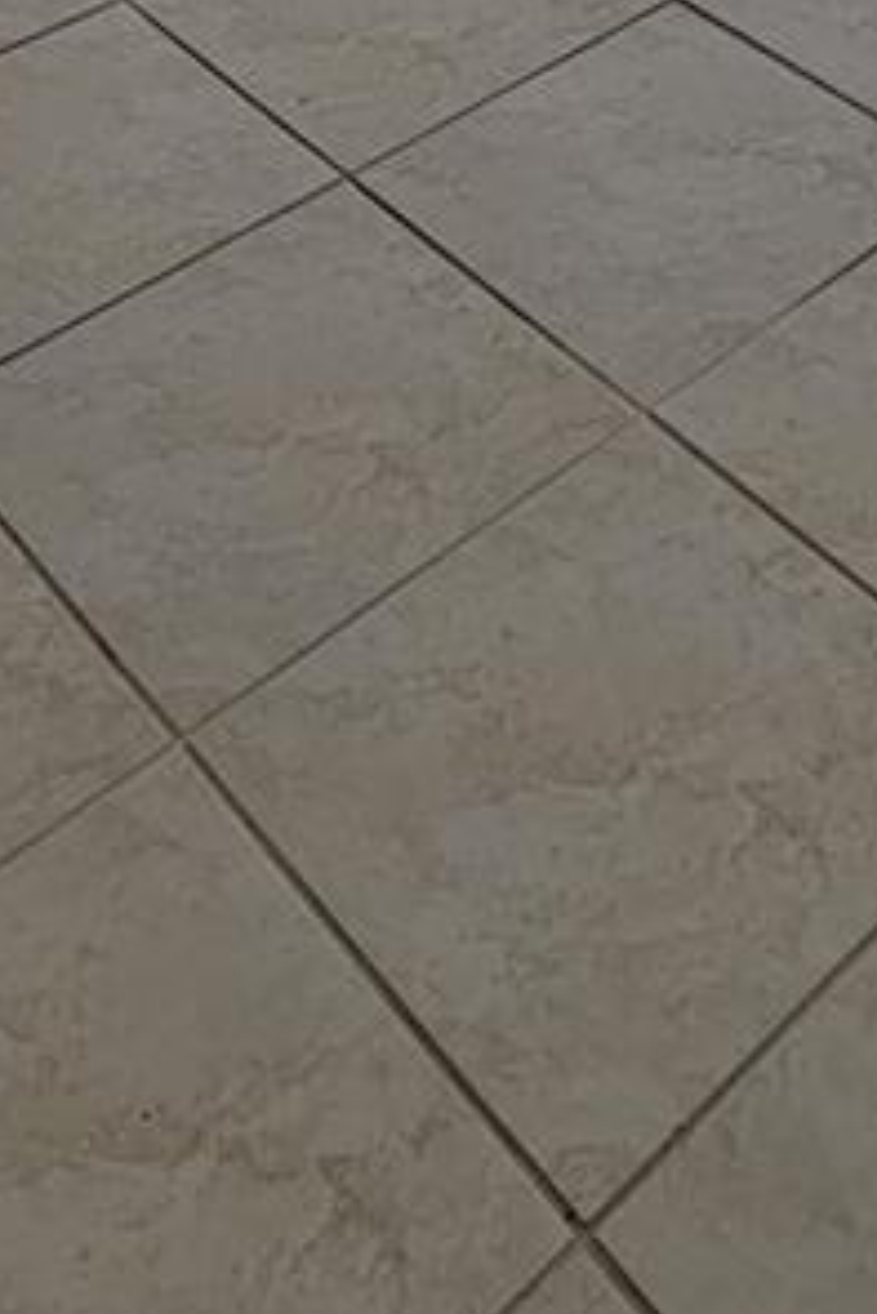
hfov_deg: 23.9
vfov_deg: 23.3
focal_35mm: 55
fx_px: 2007
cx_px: 810
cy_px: -935
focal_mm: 2.2
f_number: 2.2
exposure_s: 1/59
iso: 50
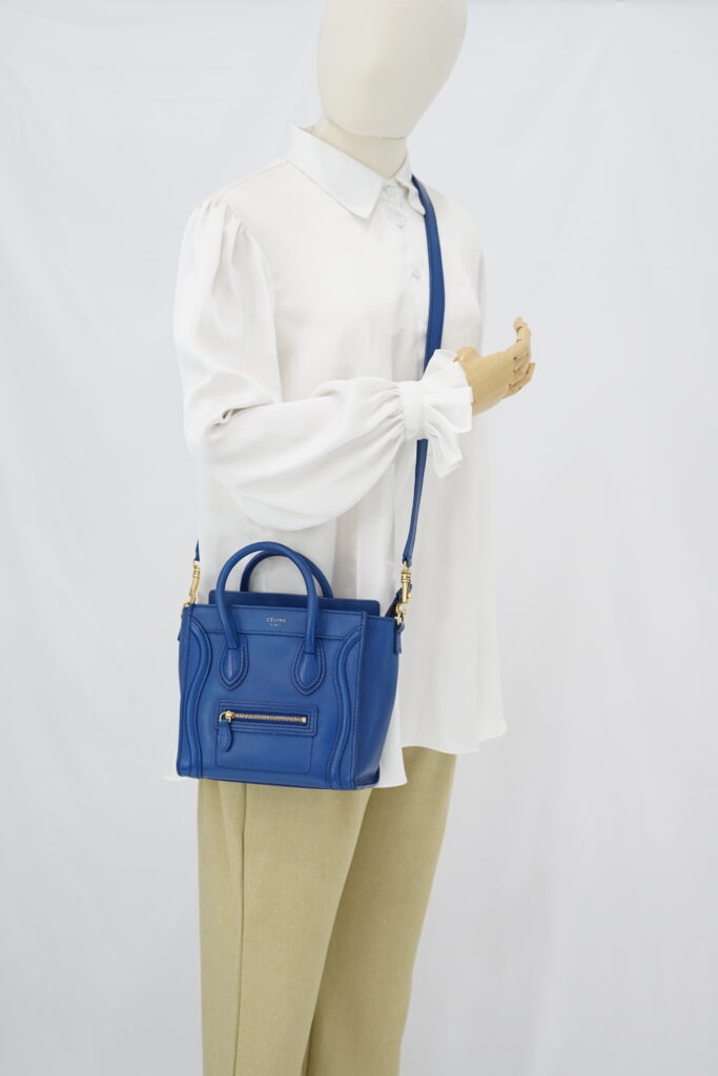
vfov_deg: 39.6
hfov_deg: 27.0
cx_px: 359
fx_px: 1495
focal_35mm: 50
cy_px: 538
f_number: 6.3
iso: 640
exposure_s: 1/10
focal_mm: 50
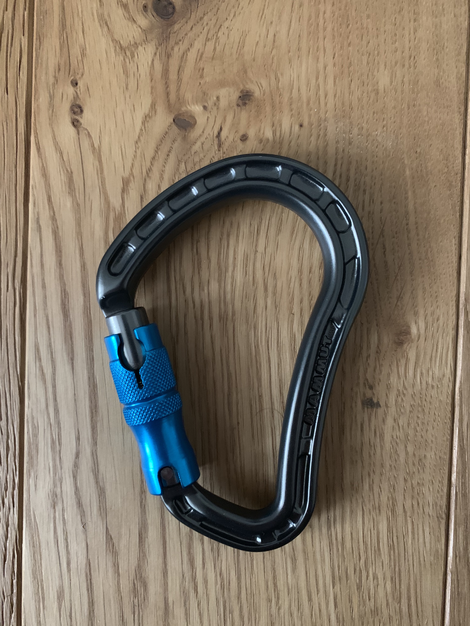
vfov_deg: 67.3
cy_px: 313
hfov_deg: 53.1
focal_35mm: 26
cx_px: 235
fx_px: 471
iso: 640
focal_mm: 4.25
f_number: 1.8
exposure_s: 1/30
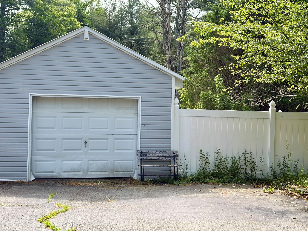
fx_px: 463
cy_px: 116
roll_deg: -1.2
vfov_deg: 28.0
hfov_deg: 36.8
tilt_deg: -1.0
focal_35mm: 52
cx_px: 154
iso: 50
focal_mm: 5.96
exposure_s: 1/1312
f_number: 1.6
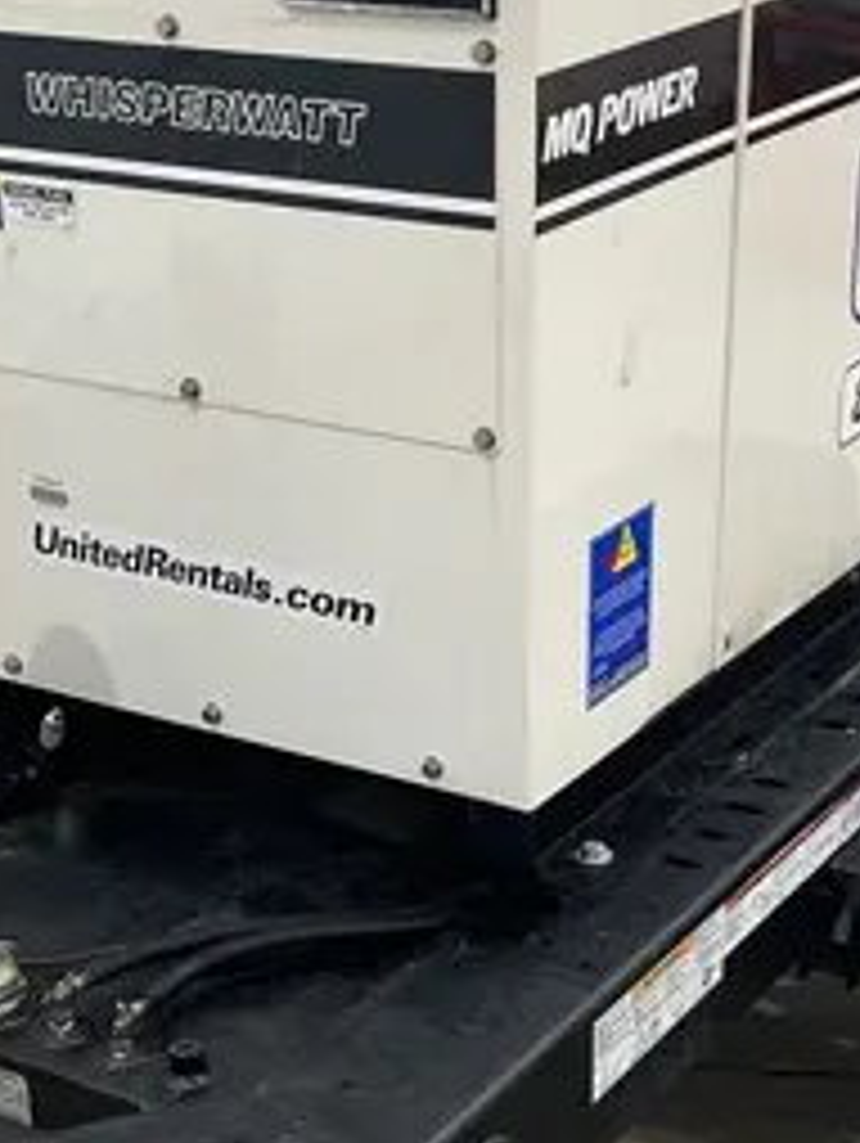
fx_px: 2480
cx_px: 320
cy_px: 853
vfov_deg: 25.7
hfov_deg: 19.6
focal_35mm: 75
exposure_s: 1/120
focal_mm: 4.2
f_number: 1.6
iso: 125
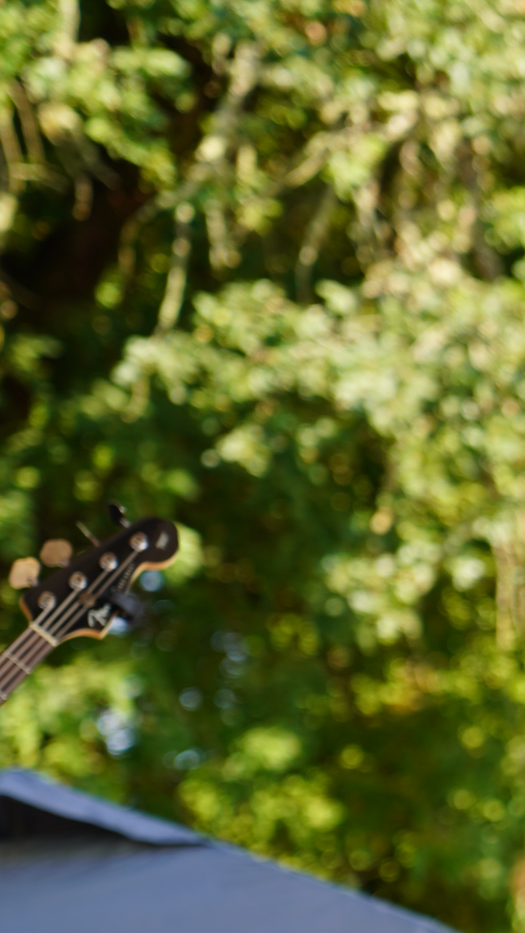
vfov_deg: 8.3
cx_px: 859
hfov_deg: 4.6
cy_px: 623
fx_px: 6459
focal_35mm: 261
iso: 100
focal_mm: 105
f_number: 4.5
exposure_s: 1/125
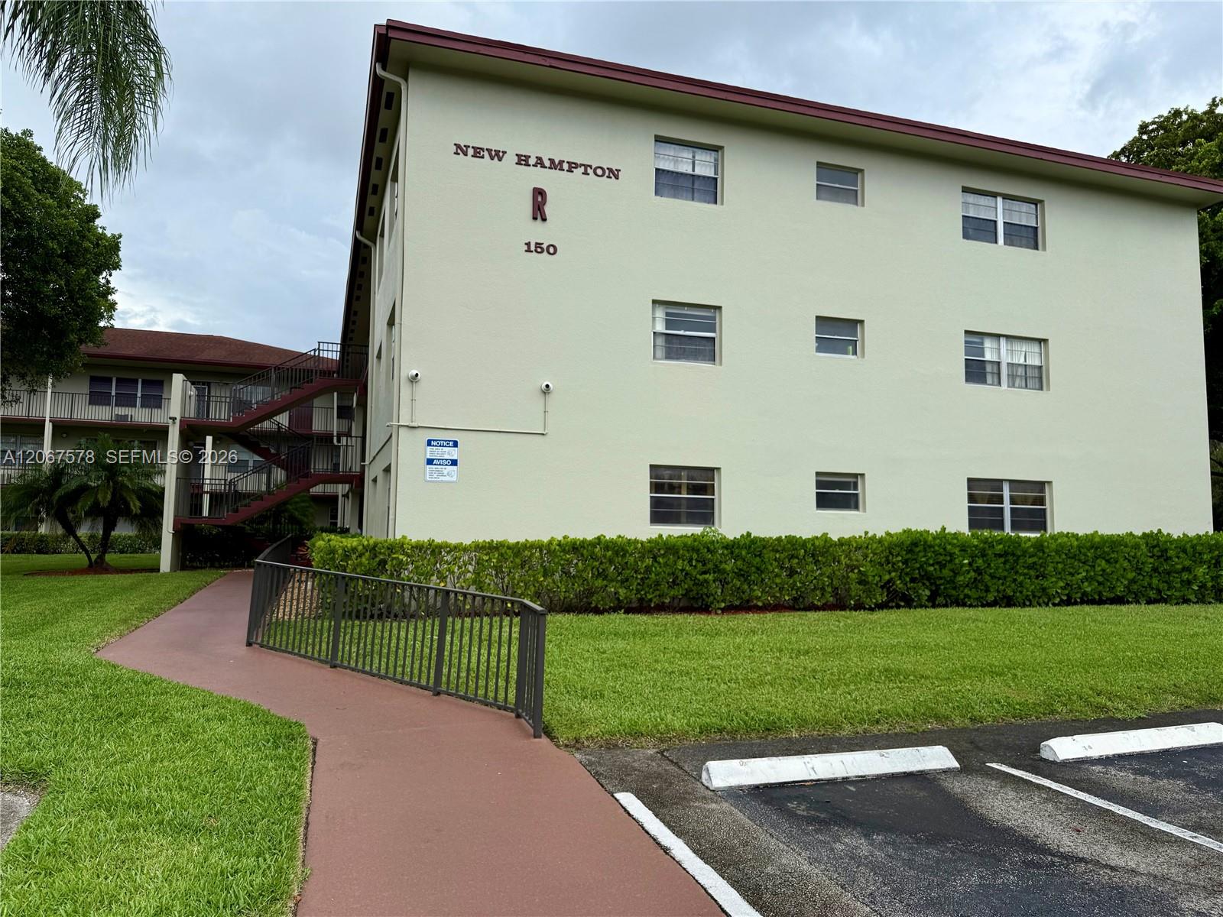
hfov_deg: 71.6
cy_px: 458
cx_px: 612
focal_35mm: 24
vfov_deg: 56.8
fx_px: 848
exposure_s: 1/2445
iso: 80
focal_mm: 6.76
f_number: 1.78
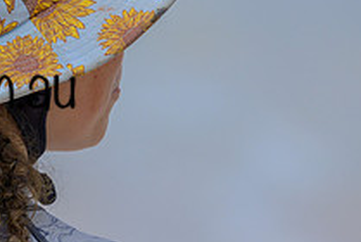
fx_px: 22273
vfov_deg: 0.6
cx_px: -107
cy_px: 68
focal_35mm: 2218
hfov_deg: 0.9
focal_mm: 800
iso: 360
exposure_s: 1/2000
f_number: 6.3
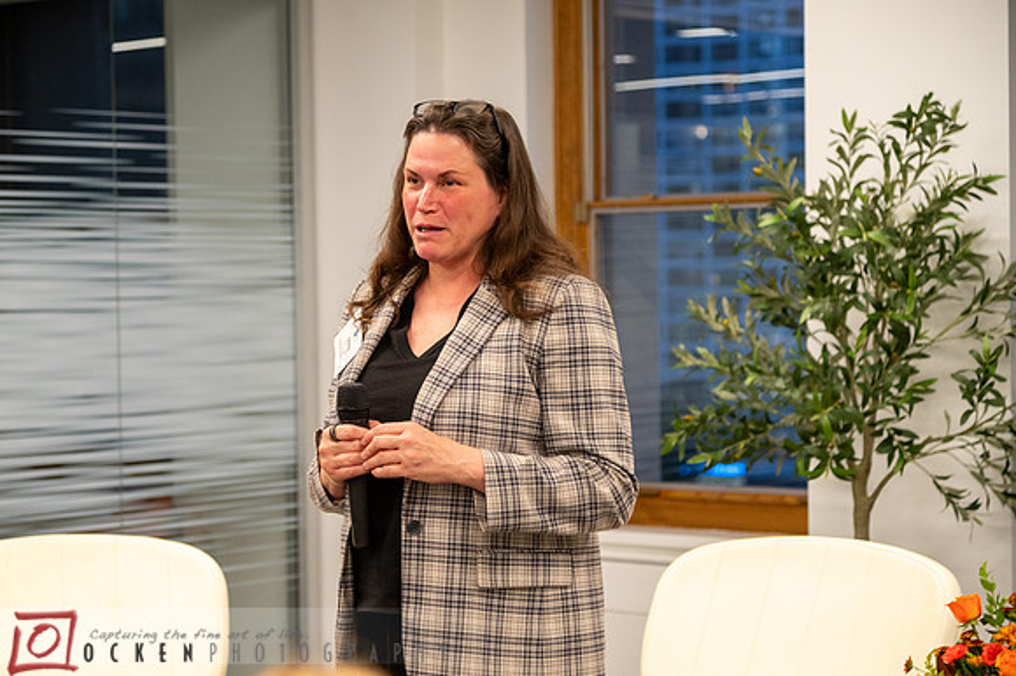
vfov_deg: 15.4
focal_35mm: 88
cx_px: 465
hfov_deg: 23.0
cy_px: 365
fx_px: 2493
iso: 1600
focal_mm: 78
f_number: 4
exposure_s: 1/100
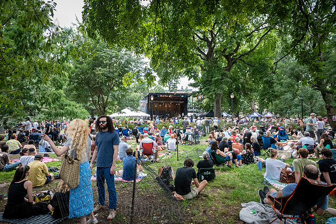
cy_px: 112
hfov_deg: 72.9
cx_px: 168
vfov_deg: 52.5
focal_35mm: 24
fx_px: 227
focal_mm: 24
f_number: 4
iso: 4000
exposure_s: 1/1600
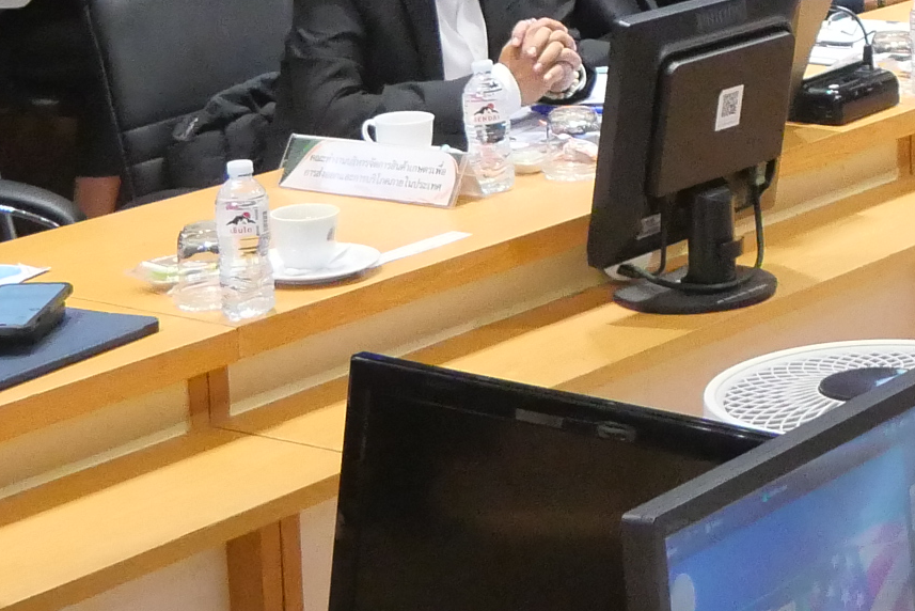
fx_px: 2644
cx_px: 1198
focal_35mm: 104
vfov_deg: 12.7
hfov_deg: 18.3
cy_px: -212
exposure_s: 1/125
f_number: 3.5
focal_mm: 12
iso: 3200
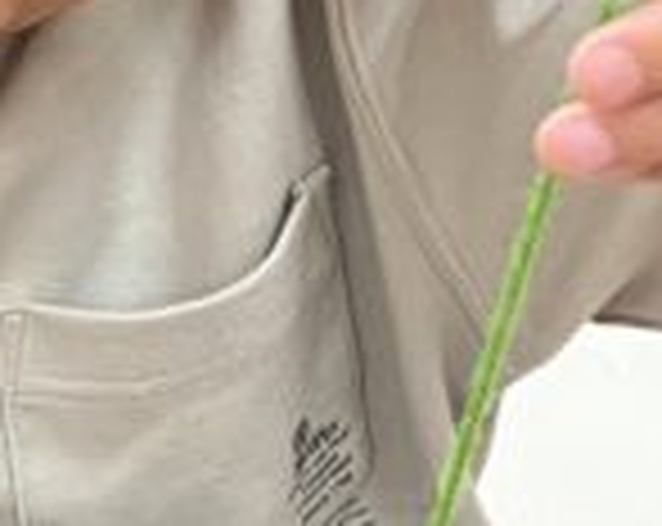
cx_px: -914
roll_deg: +2.5
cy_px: 423
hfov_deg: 9.1
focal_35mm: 191
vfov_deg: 8.1
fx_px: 3735
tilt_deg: -40.2
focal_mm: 3.99
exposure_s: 1/60
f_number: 1.8
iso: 80
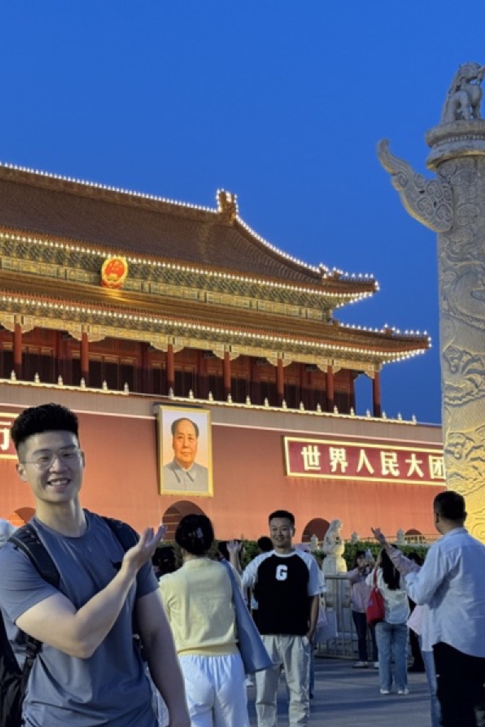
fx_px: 1353
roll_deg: -0.2
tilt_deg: +8.2
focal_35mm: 67
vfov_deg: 30.1
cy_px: 364
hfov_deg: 20.1
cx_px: 95
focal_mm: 6.76
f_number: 1.78
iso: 160
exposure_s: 1/50
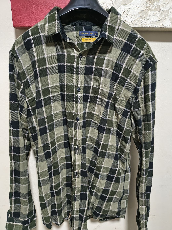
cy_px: 115
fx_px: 159
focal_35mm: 24
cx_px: 86
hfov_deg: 56.8
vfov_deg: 71.6
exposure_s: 1/60
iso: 1625
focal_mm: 5.56
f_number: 1.8
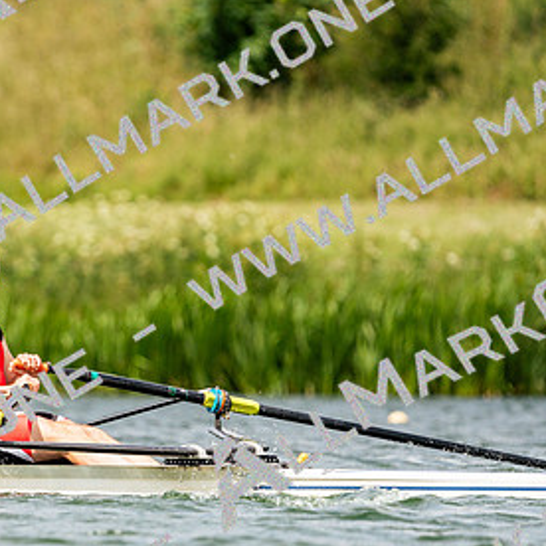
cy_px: 343
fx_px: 15597
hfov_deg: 2.0
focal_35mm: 874
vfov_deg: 2.0
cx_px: 44
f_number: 6.3
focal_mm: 489
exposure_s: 1/2000
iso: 320
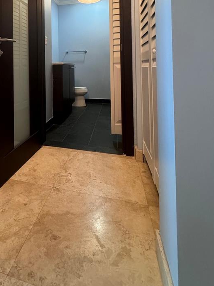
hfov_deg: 53.9
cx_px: 51
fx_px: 198
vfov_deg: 65.8
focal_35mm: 24
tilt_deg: +2.2
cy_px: 62
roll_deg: -0.7
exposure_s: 1/60
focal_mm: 2.22
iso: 320
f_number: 2.2
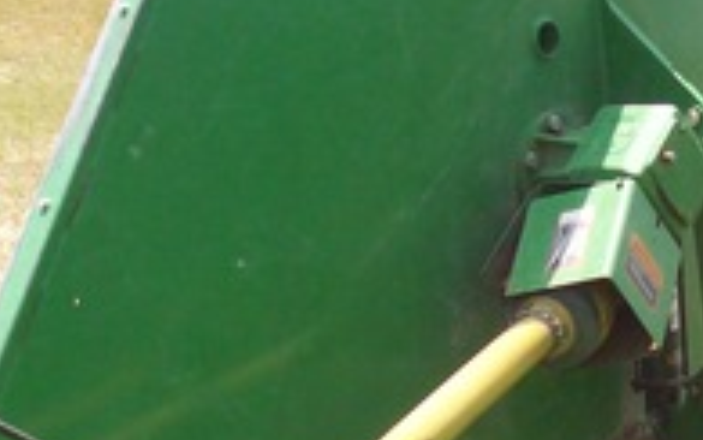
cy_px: 353
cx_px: 739
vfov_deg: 9.8
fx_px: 2549
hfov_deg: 15.4
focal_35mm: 133
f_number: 3
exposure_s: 1/515
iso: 80
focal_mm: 7.6
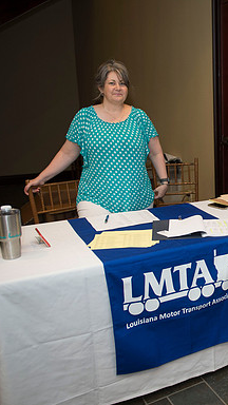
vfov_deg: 52.8
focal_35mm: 38
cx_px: 261
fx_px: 408
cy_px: 202
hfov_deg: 28.0
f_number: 2.8
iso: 800
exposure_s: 1/160
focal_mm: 24
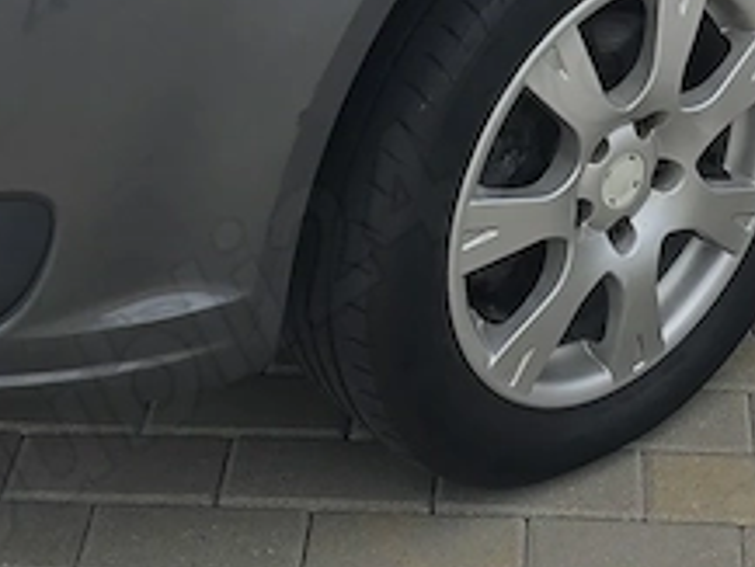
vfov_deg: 12.5
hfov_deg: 18.2
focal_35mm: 106
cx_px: 682
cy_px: -532
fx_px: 2313
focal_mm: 6.3
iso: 12
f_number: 1.7
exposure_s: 1/852
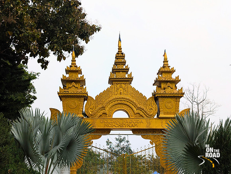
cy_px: 87
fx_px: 328
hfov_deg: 38.8
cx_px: 116
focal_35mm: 49
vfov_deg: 29.8
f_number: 1.68
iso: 22
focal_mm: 6.9
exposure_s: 1/270
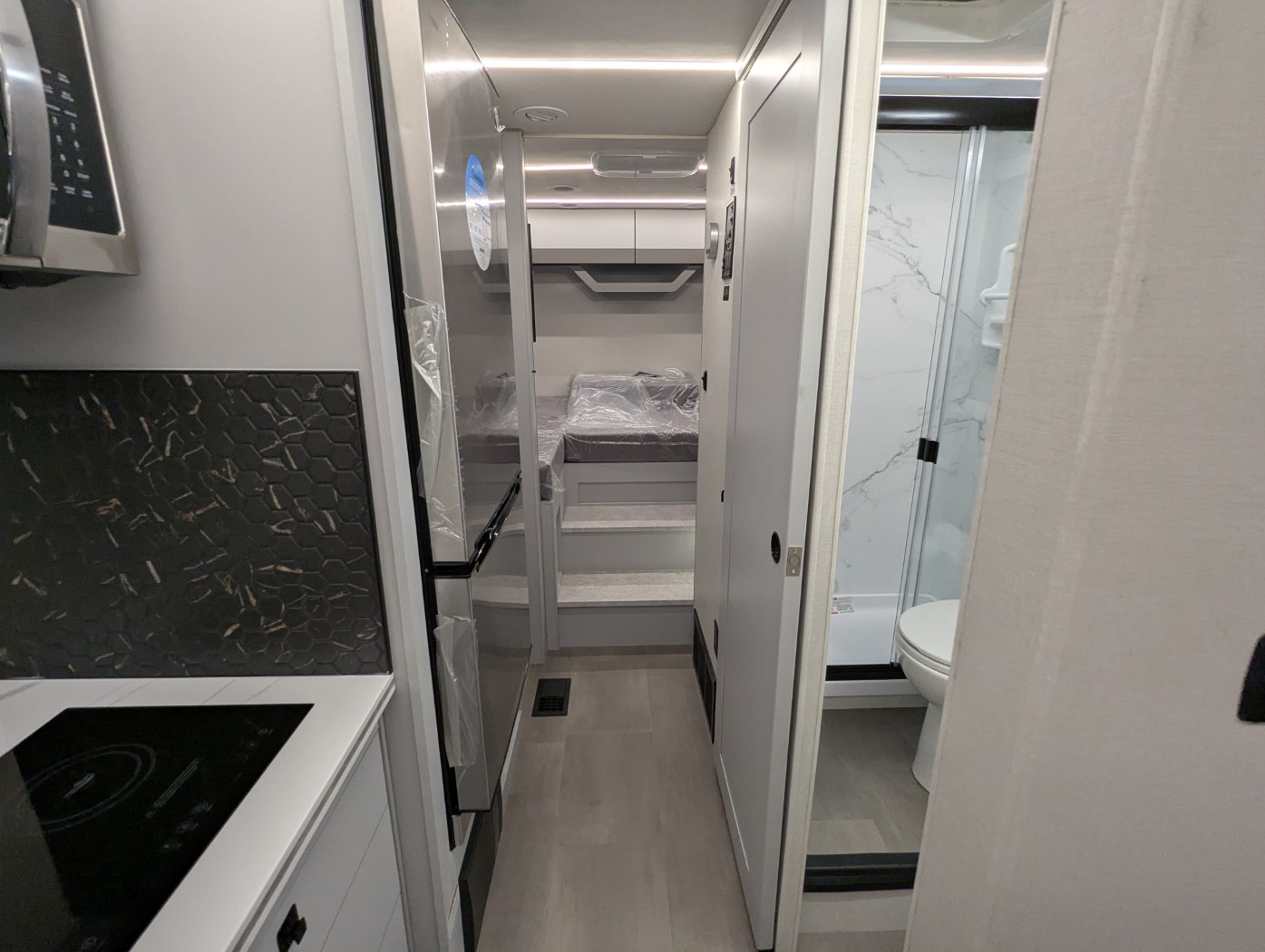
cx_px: 632
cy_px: 476
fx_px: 585
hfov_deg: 94.4
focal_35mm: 16
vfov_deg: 78.2
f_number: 2.2
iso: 220
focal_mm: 2.35
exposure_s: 1/120
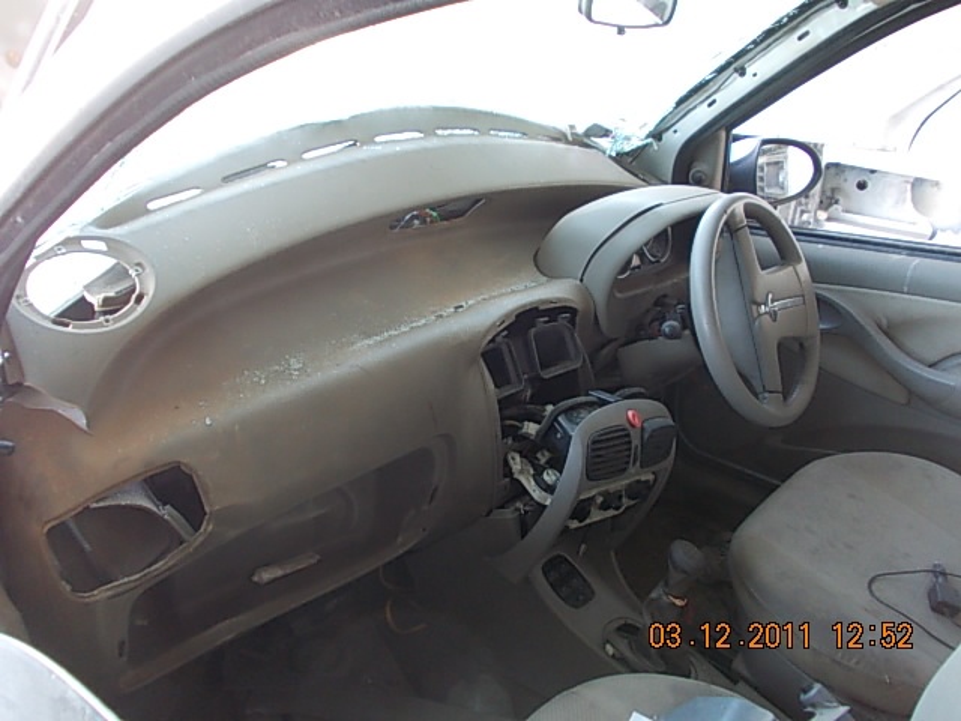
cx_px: 480
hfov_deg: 63.4
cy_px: 360
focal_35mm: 28
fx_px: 777
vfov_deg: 49.7
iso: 140
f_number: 2.7
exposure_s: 1/25
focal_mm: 4
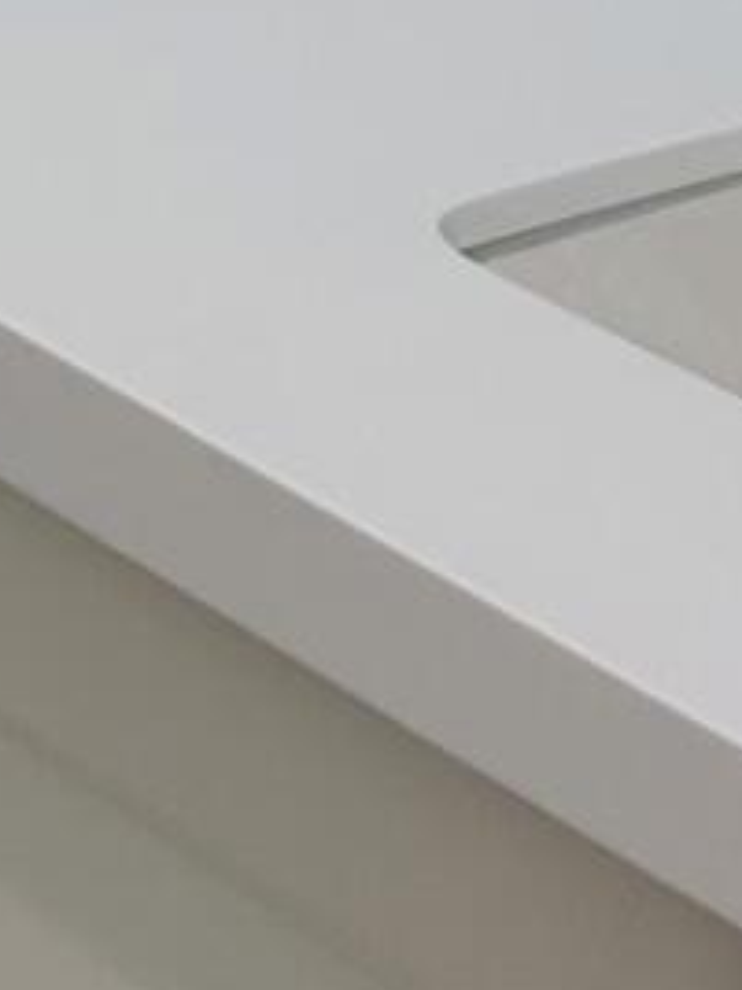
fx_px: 5116
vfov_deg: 10.0
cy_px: -1201
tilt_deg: -7.5
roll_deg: -3.9
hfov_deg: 7.9
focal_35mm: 179
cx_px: -775
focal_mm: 6.86
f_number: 1.78
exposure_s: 1/120
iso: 125
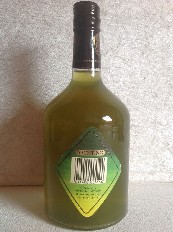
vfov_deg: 52.7
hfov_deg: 40.6
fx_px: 234
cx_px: 86
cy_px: 116
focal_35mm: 35
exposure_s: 1/20
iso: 50
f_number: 2.4
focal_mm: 4.28
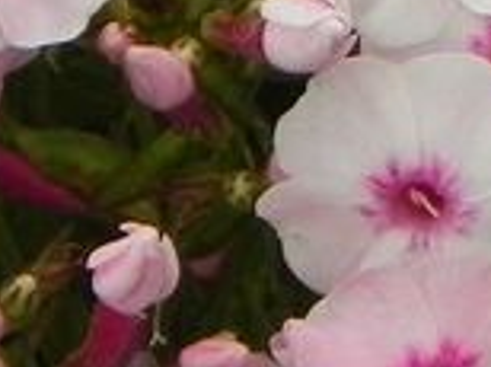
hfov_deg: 1.2
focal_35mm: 1716
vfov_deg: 0.9
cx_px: 556
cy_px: 217
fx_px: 24302
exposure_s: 1/80
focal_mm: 44
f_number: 5
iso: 160
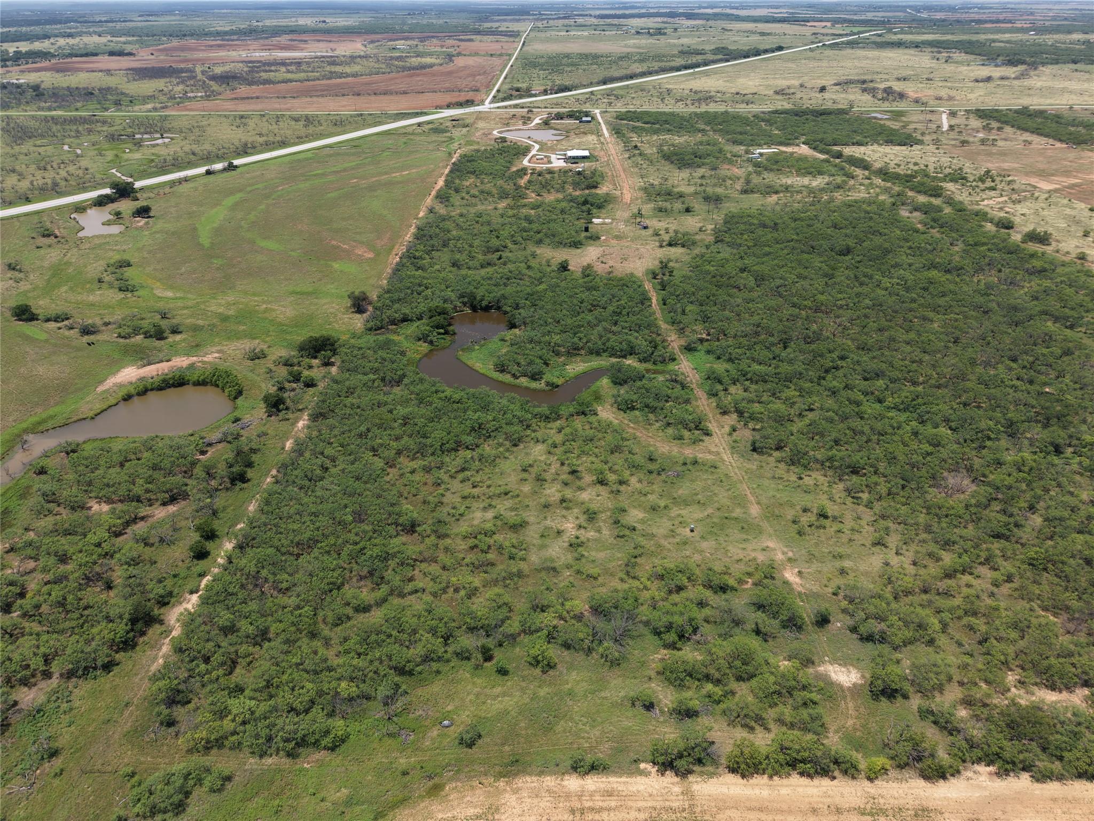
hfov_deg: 71.6
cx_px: 547
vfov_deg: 56.8
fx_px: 758
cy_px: 410
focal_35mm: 24
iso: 100
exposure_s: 1/3000
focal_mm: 8.67
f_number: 1.8
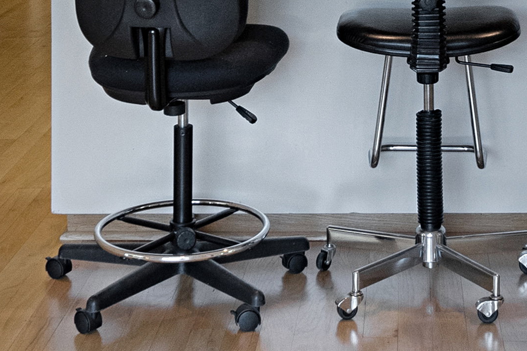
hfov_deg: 22.5
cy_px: -209
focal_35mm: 90
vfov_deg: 14.0
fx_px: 1317
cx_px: 366
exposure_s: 1/3
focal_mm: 16
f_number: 9
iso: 1000
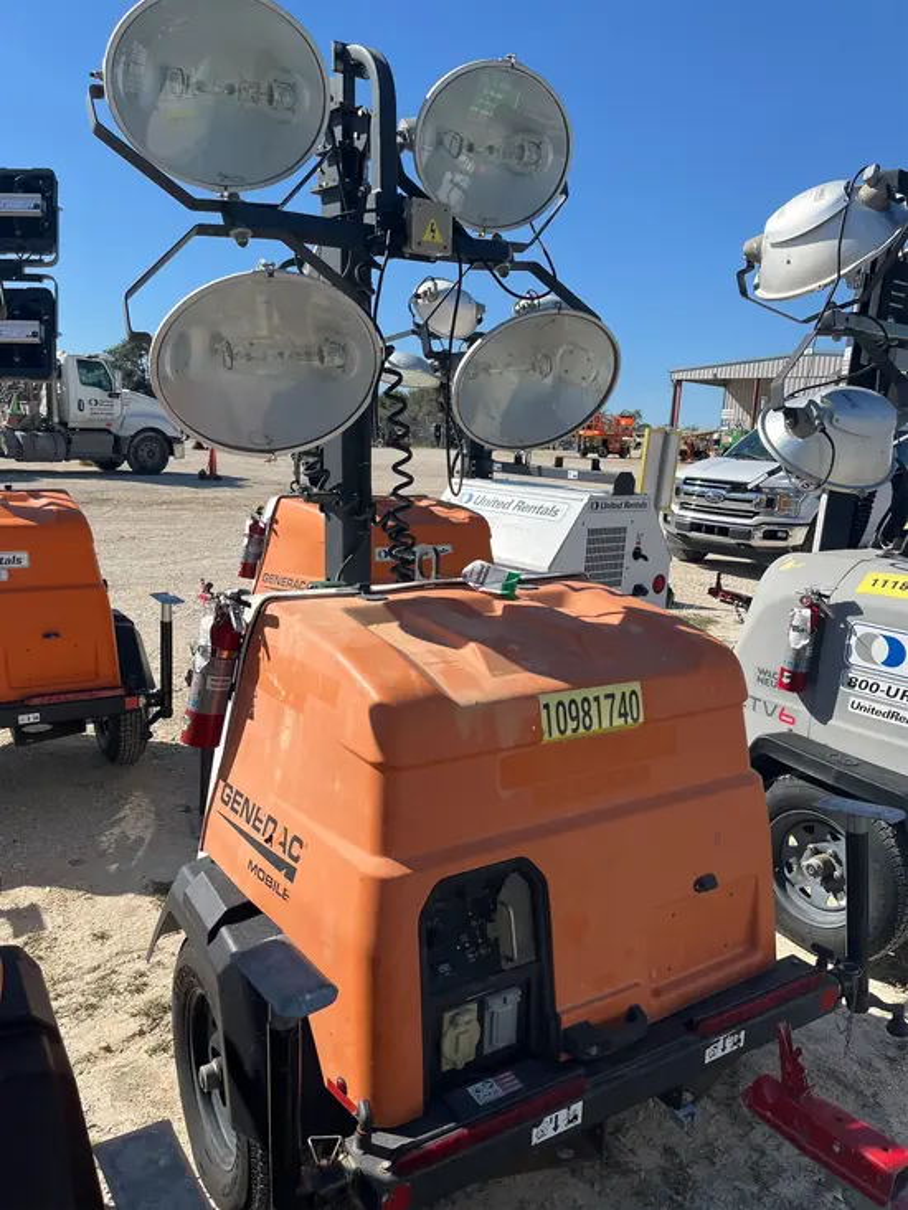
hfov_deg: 53.1
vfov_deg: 67.3
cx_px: 454
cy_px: 605
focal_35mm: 26
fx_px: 909
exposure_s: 1/4016
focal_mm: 5.1
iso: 50
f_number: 1.6
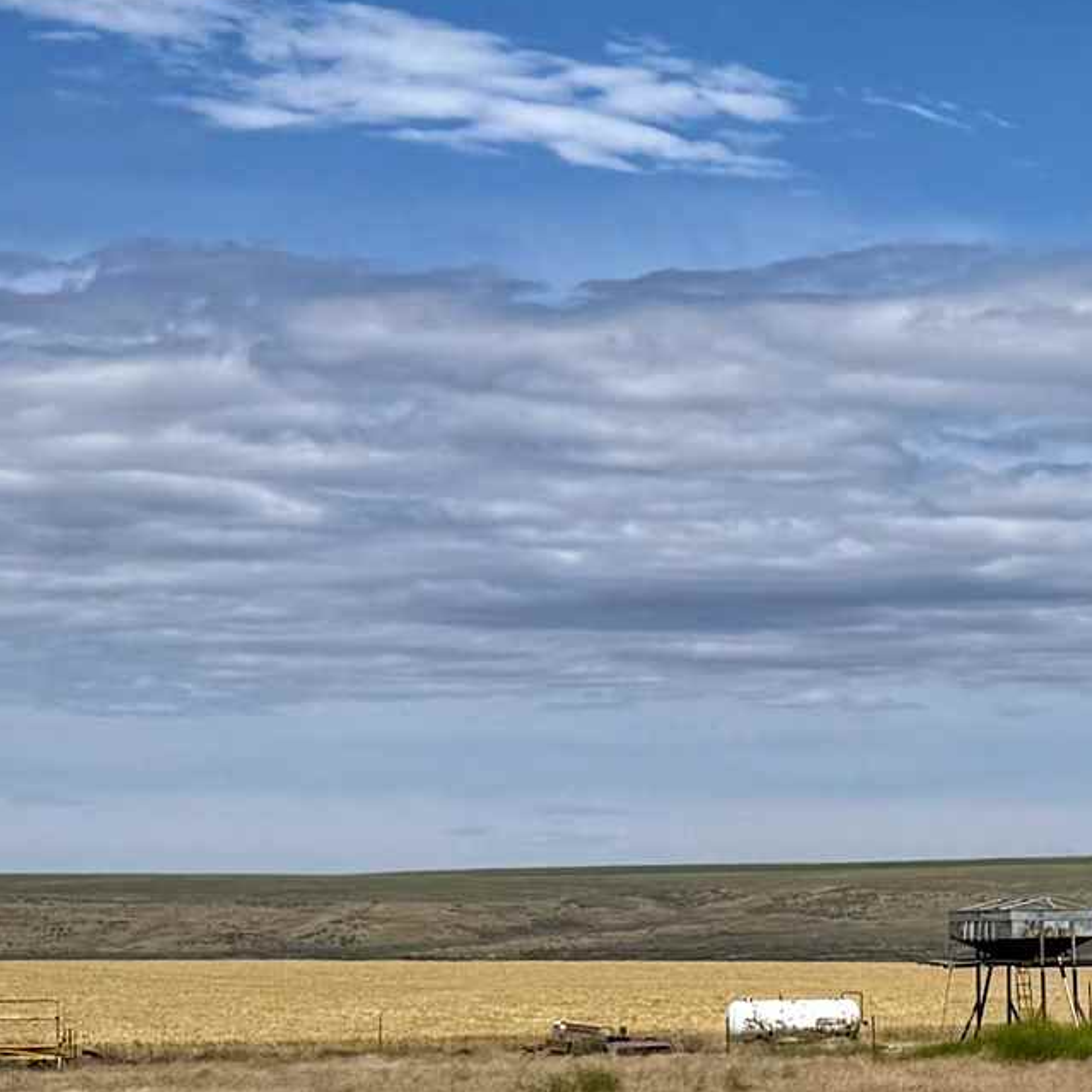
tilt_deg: -1.1
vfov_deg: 16.9
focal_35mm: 102
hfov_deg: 15.3
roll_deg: +1.0
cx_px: 1818
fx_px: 3640
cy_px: 935
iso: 80
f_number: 1.78
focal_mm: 6.76
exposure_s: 1/11905
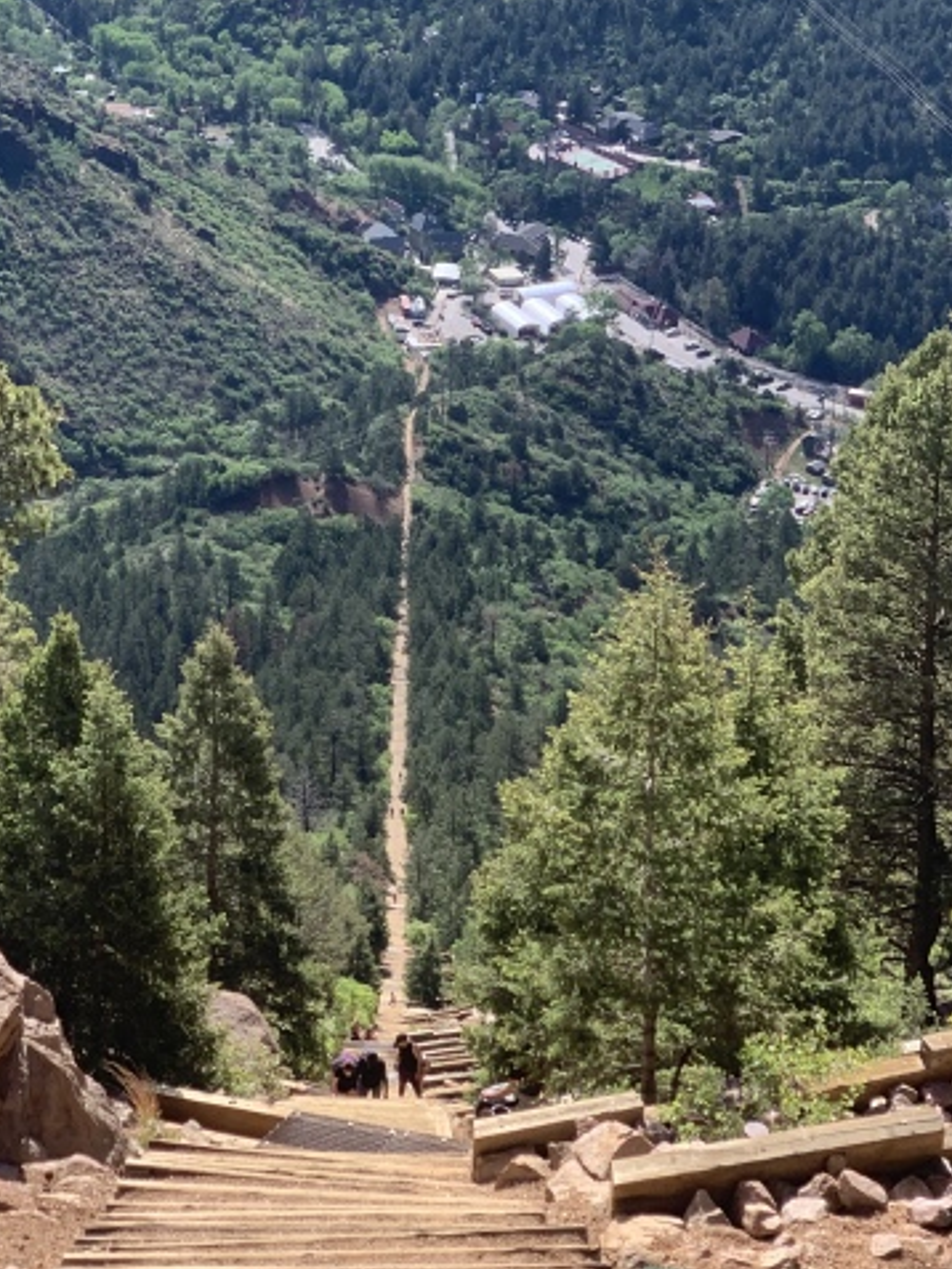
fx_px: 3409
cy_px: 201
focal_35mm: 93
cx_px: 327
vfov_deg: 20.8
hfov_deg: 15.9
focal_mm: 6
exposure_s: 1/510
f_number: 2.4
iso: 16
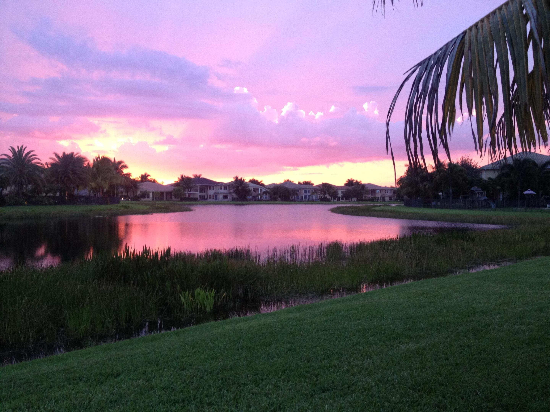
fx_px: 556
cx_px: 275
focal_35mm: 35
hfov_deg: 52.6
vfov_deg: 40.7
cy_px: 206
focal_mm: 4.28
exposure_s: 1/20
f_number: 2.4
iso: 125
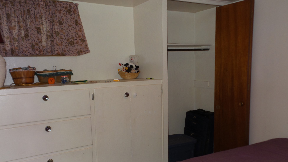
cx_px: 142
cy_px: 102
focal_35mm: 32
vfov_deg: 36.5
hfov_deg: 61.0
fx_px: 244
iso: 125
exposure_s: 1/30
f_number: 2.9
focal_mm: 5
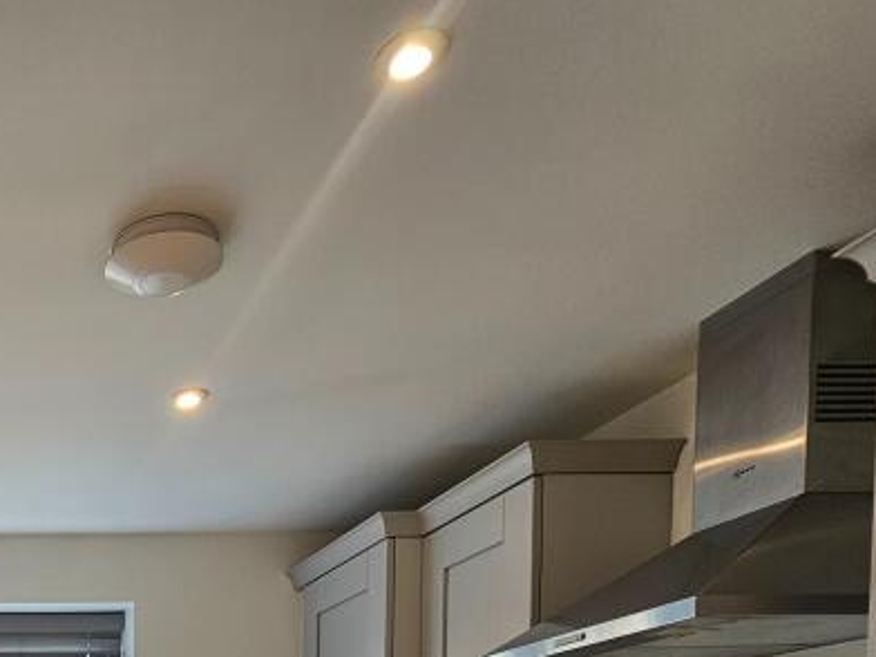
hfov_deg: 44.4
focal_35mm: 34
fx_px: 860
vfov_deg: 32.0
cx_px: -31
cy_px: 851
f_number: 2.2
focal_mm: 2.2
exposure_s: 1/50
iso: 64
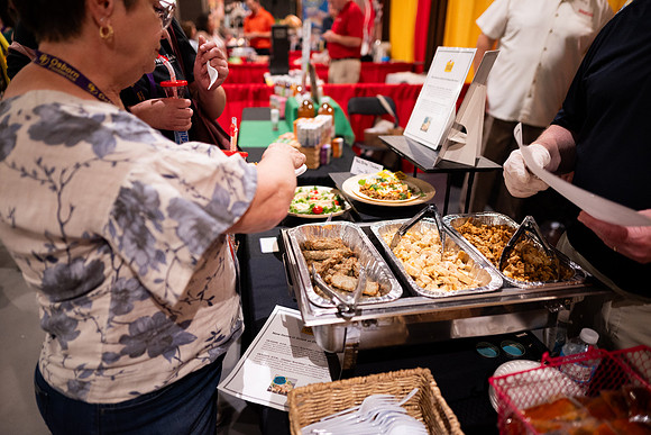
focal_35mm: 24
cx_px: 326
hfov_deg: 73.7
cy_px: 218
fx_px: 434
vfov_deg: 53.2
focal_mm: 24
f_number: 1.8
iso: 1250
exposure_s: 1/200
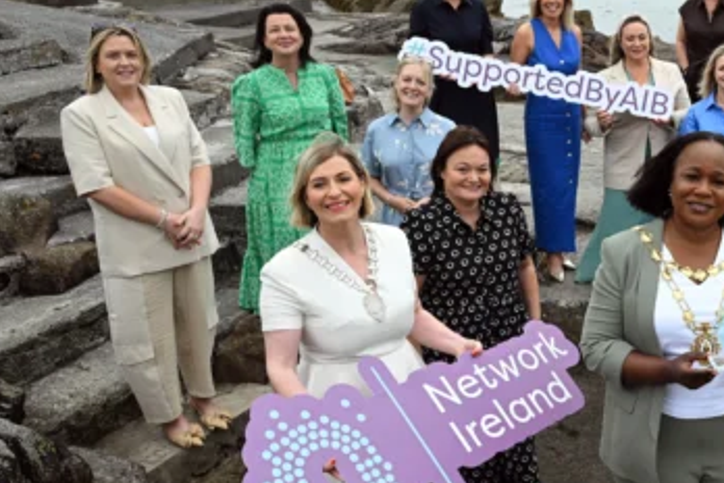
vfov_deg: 28.1
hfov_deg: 38.4
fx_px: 965
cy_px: 264
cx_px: 647
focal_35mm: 48
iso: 400
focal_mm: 24
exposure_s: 1/640
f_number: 7.1
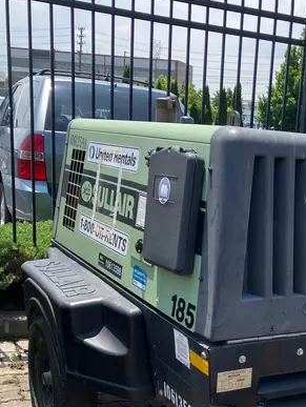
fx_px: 624
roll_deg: -4.7
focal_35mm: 53
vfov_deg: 35.5
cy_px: 297
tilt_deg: -13.7
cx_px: 272
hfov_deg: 26.7
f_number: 1.8
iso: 32
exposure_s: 1/1056
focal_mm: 3.99
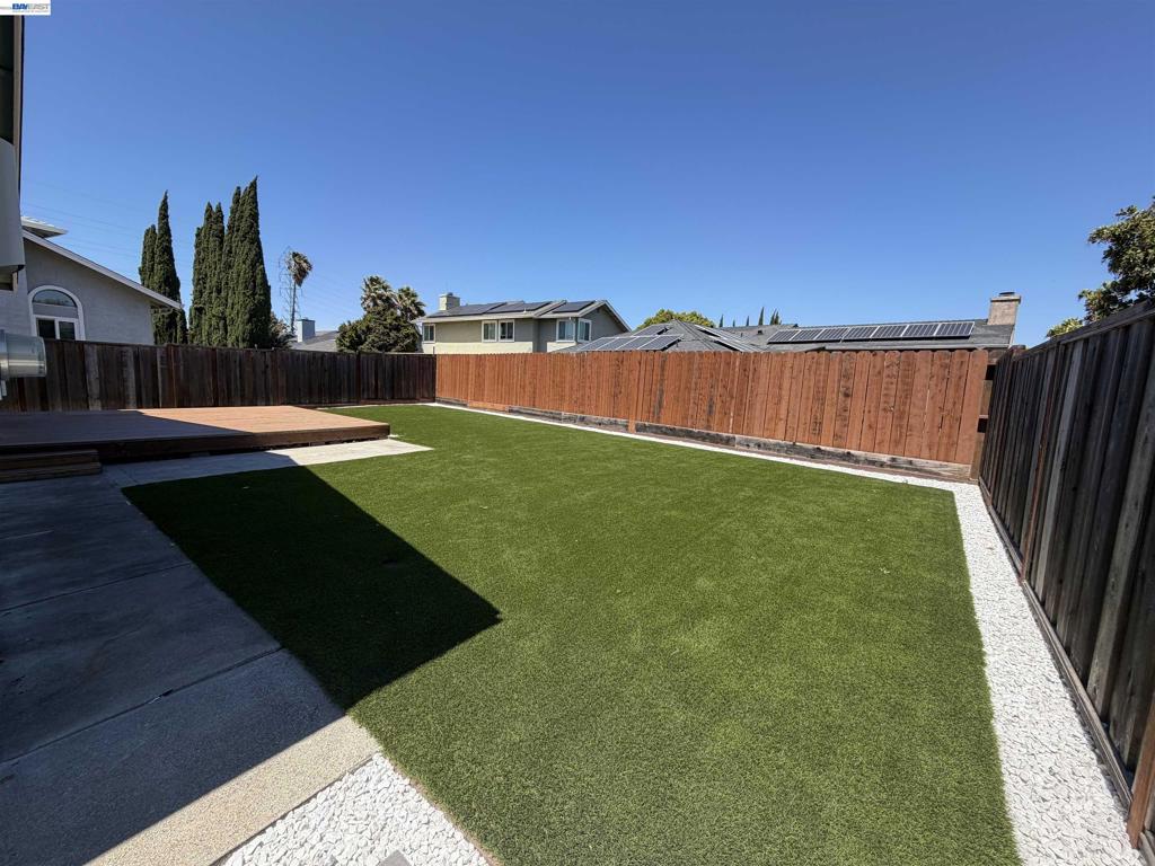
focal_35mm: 14
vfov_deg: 85.7
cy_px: 433
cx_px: 578
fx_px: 467
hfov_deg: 102.1
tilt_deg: -6.0
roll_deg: -2.2
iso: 32
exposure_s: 1/770
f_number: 2.2
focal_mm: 2.22
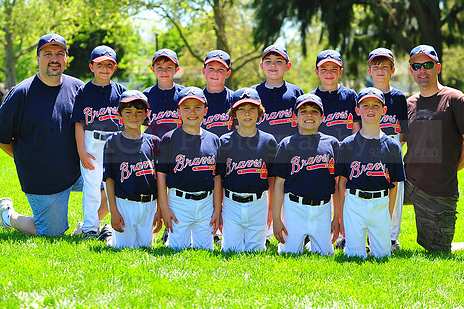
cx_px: 248
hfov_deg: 16.4
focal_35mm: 125
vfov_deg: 11.0
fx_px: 1610
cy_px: 133
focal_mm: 100
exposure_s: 1/320
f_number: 5
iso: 200
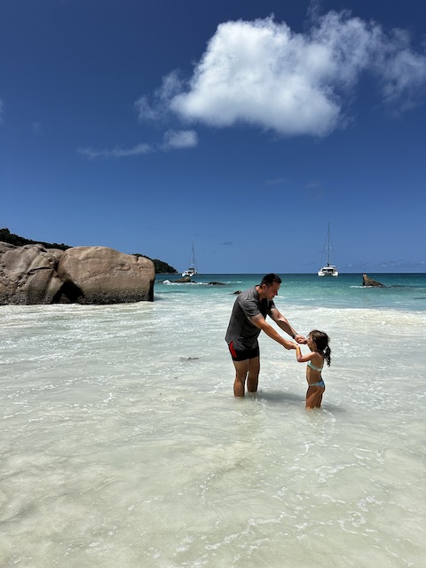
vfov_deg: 71.6
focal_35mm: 24
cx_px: 213
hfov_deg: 56.8
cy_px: 284
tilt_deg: -1.6
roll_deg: -0.4
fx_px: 394
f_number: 1.78
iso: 80
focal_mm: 6.86
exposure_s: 1/12048
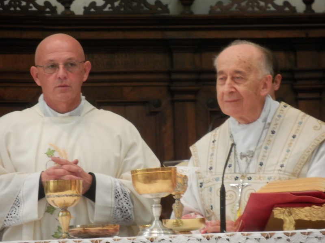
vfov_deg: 5.0
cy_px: 122
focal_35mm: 300
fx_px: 2817
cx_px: 162
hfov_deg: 6.6
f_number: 5.9
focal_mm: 52.5
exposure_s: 1/25
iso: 800
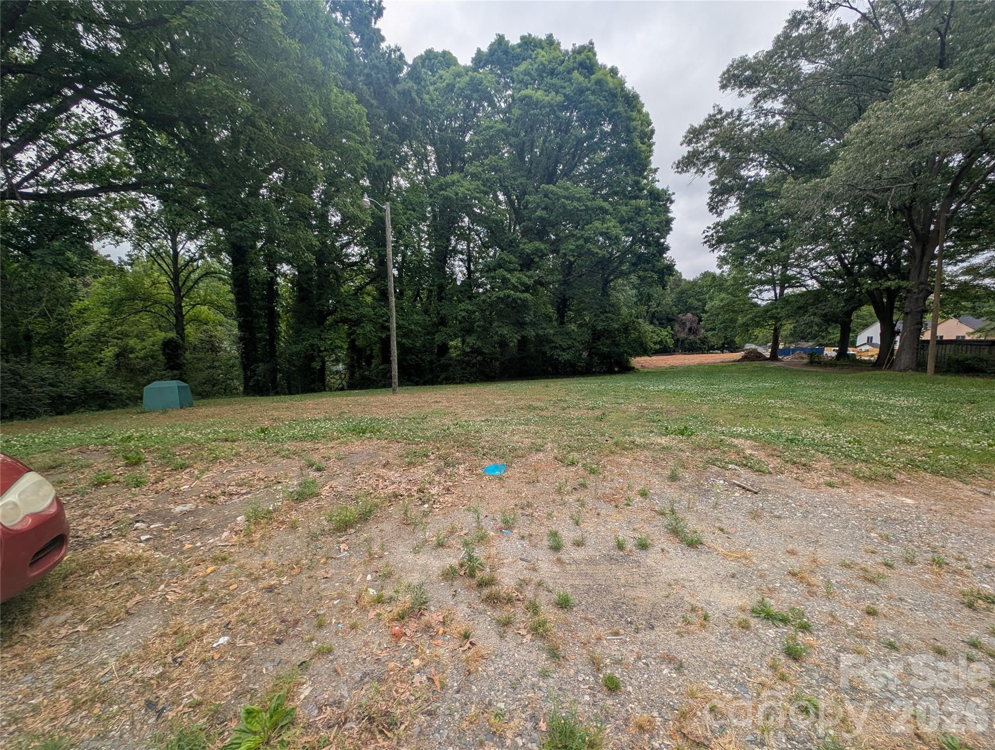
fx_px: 345
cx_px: 498
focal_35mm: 12
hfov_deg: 110.5
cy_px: 375
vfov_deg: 94.6
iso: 45
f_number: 1.95
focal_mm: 2.23
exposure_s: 1/1859
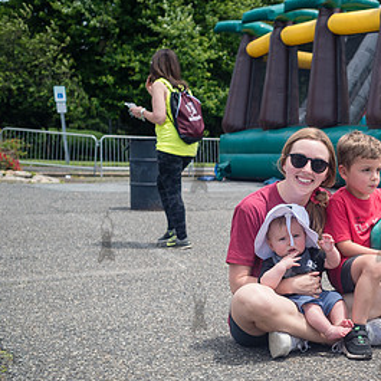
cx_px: 384
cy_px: 237
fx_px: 822
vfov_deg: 26.0
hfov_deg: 24.8
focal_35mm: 66
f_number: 4.5
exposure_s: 1/800
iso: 200
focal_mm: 35
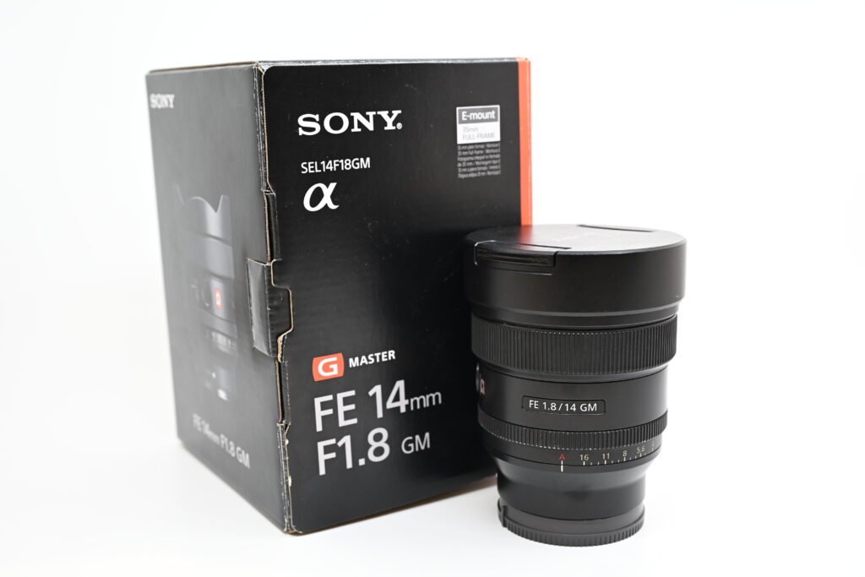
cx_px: 432
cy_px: 288
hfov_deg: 46.4
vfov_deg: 31.9
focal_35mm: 42
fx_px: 1009
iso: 640
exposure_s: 1/100
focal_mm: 42
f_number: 6.3
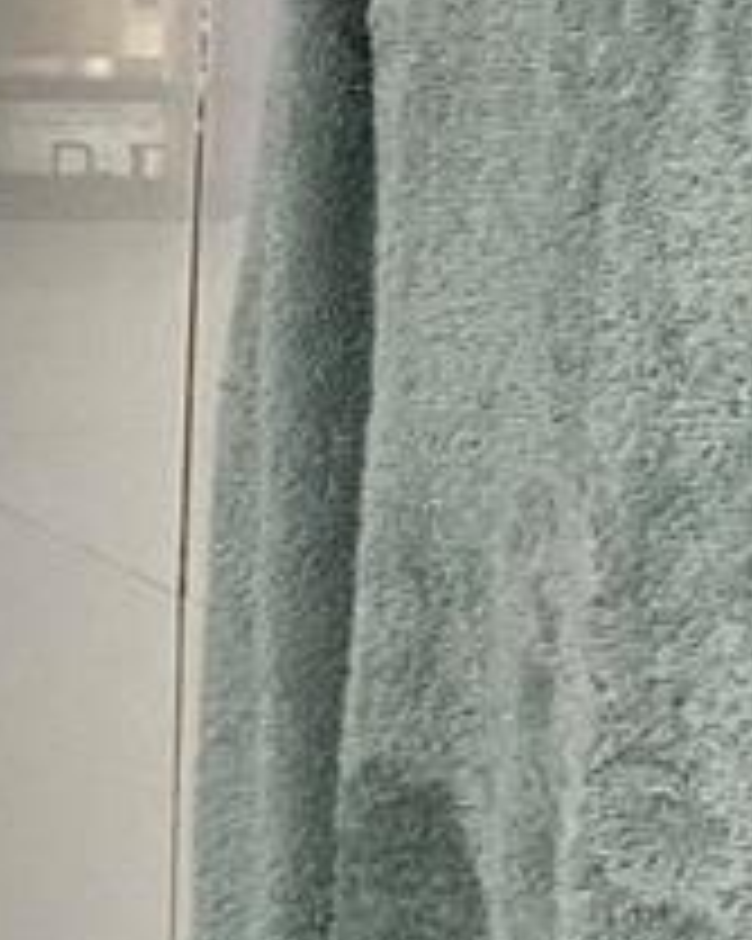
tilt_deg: -7.4
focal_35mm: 146
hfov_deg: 9.2
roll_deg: +1.2
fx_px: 4065
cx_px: -1202
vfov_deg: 13.2
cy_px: 648
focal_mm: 4.25
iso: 200
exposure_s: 1/60
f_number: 1.8
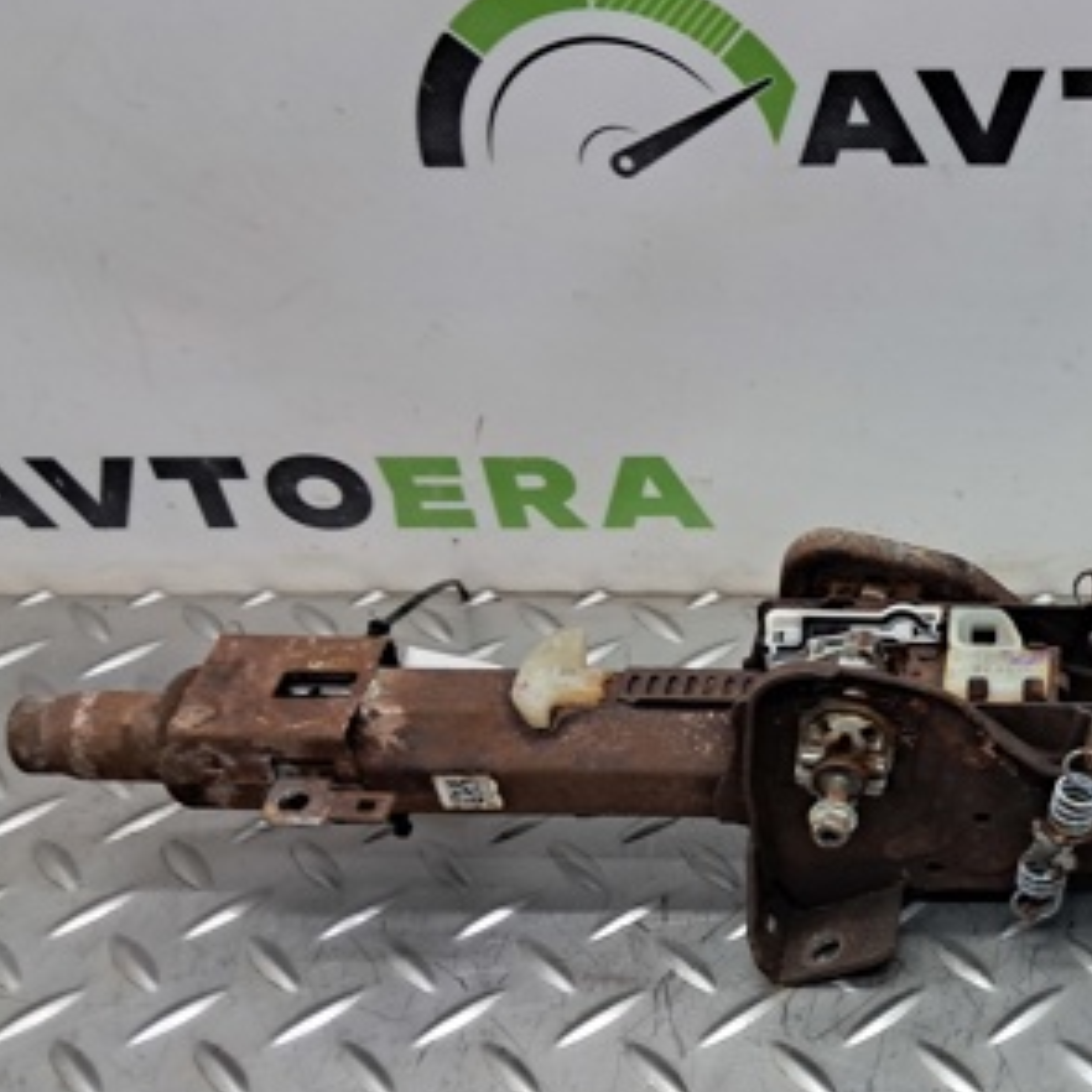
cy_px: 722
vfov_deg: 32.5
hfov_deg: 29.9
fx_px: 1856
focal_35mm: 52
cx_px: 1166
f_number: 1.8
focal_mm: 4
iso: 125
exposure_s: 1/50
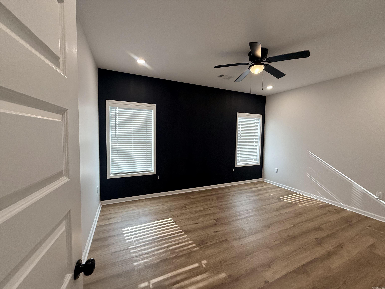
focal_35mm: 14
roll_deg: -1.5
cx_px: 192
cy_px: 144
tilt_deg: -3.4
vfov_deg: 85.7
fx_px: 156
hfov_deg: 102.1
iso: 125
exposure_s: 1/120
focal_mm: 2.22
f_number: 2.2
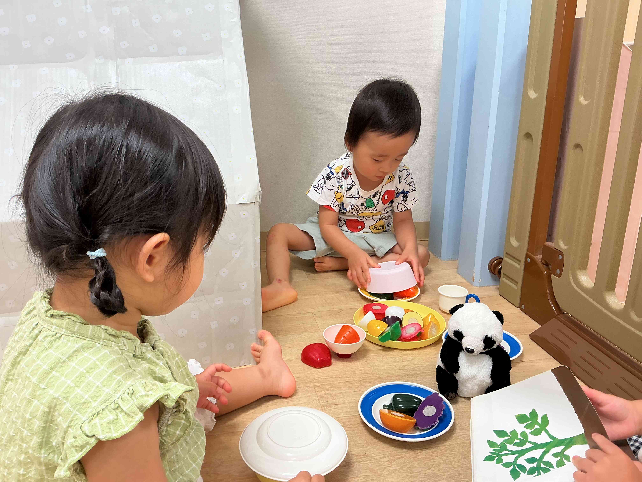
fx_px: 538
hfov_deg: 61.7
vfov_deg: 48.2
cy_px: 241
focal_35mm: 29
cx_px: 321
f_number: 1.8
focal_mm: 3
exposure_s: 1/120
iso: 50
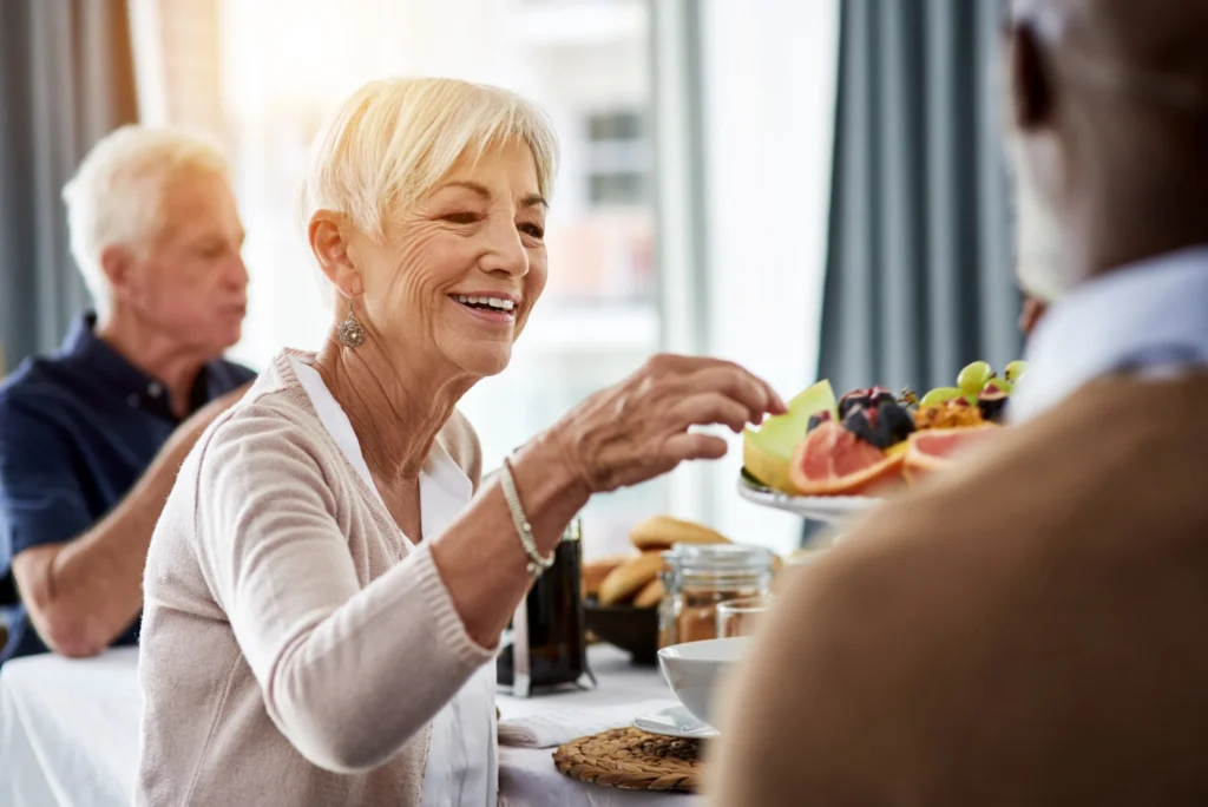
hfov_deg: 23.9
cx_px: 604
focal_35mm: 85
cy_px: 404
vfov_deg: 16.1
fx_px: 2854
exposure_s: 1/125
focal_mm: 85
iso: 160
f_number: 3.2
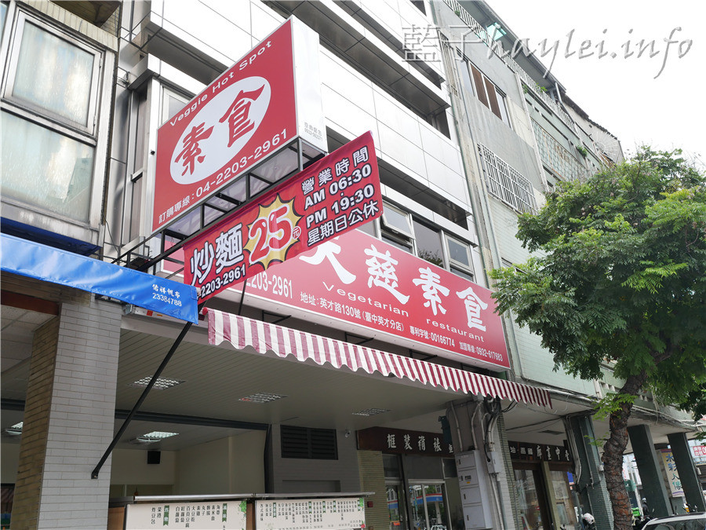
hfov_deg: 60.0
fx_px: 612
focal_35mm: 30
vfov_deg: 46.8
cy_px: 265
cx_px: 353
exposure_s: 1/500
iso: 200
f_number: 3.5
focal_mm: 15
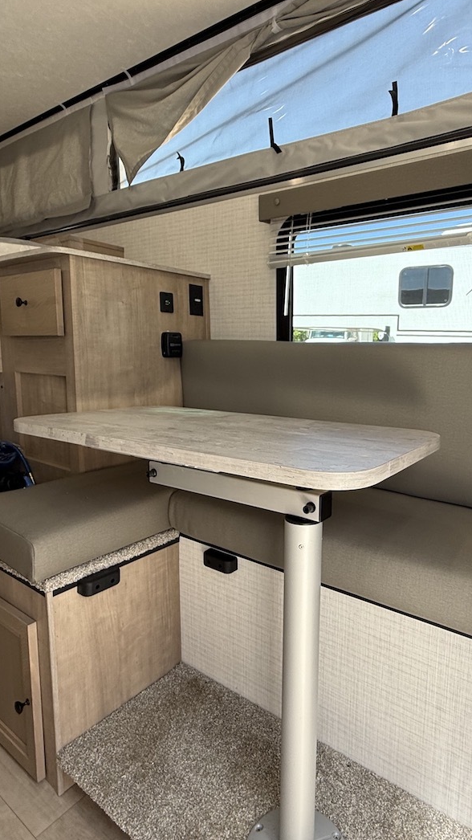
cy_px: 409
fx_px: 467
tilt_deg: -8.5
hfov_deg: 53.1
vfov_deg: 83.8
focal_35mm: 21
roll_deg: -2.5
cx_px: 287
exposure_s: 1/105
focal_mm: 2.22
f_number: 2.2
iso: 64
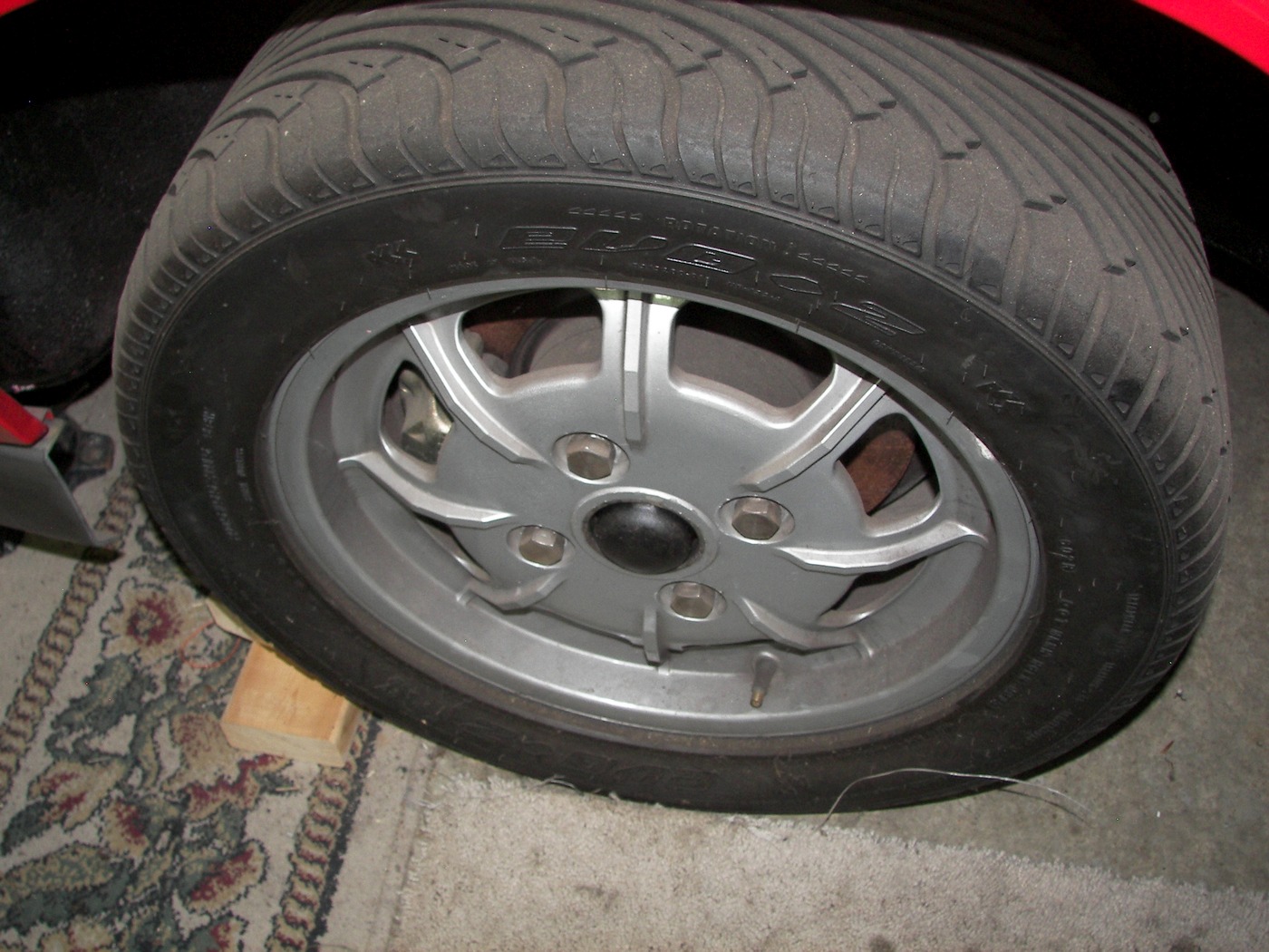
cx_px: 634
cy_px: 476
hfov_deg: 51.4
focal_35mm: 36
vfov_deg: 39.7
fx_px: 1320
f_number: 2.8
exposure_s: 1/30
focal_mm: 6
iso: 100
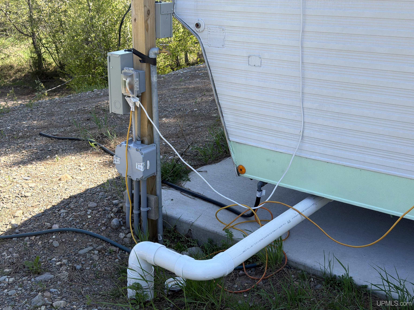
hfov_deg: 39.7
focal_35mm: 48
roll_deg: -1.9
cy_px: 155
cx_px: 207
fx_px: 574
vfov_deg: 30.3
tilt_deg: -23.8
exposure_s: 1/1377
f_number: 1.78
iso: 64
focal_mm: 6.76
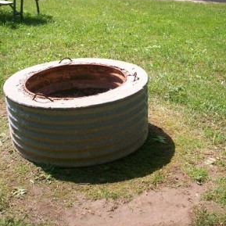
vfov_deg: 29.4
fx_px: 428
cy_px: 77
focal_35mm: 58
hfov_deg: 29.5
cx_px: 100
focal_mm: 6.2
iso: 80
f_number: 5.6
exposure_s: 1/205
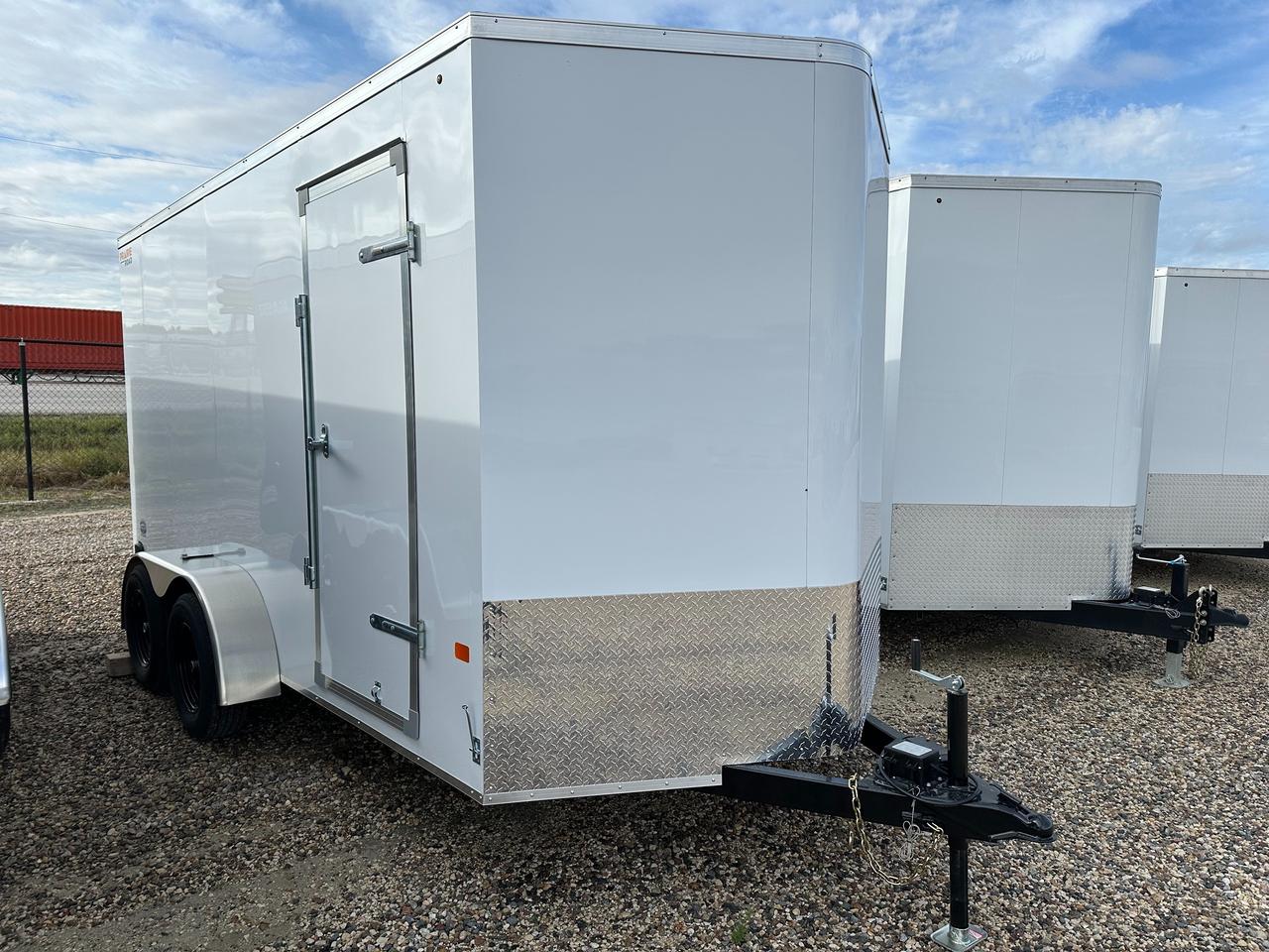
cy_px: 476
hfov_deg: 71.6
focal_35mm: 24
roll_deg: -1.3
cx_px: 634
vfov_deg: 56.8
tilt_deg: -6.3
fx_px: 880
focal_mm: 6.86
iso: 80
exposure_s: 1/4762
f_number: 1.78
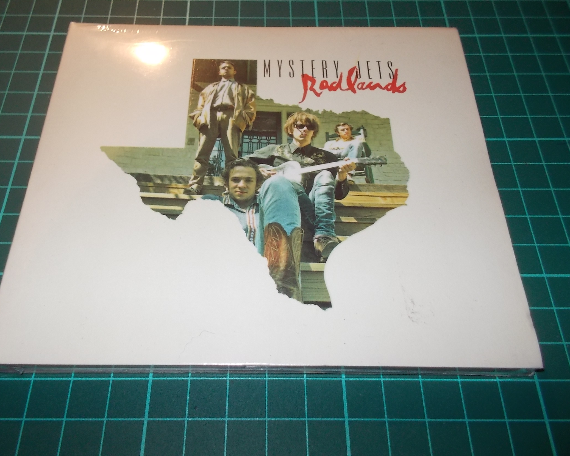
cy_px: 223
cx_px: 267
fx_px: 523
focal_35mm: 31
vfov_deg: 47.1
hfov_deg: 57.1
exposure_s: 1/30
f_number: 3.3
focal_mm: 4.1
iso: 200
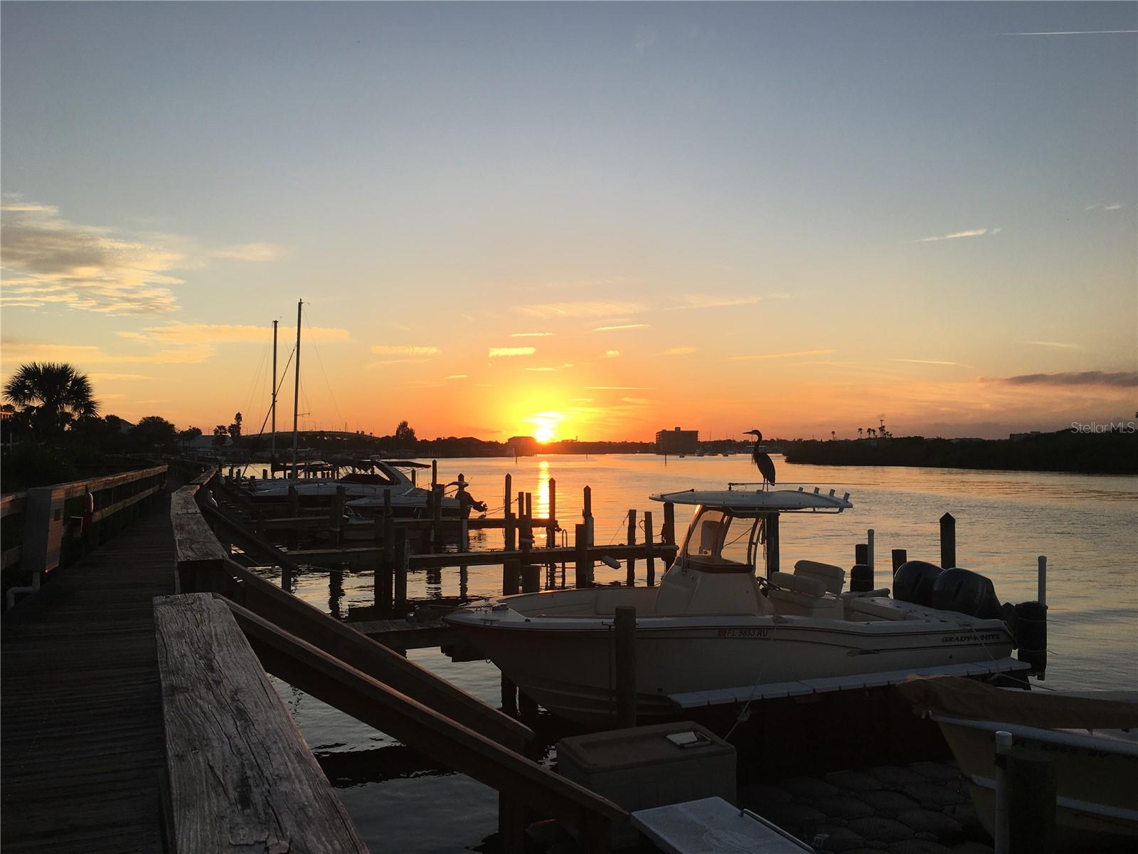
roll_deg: +0.2
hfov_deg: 61.7
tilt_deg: +1.2
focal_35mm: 29
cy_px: 427
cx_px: 569
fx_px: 953
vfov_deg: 48.2
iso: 25
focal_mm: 4.15
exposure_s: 1/693
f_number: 2.2
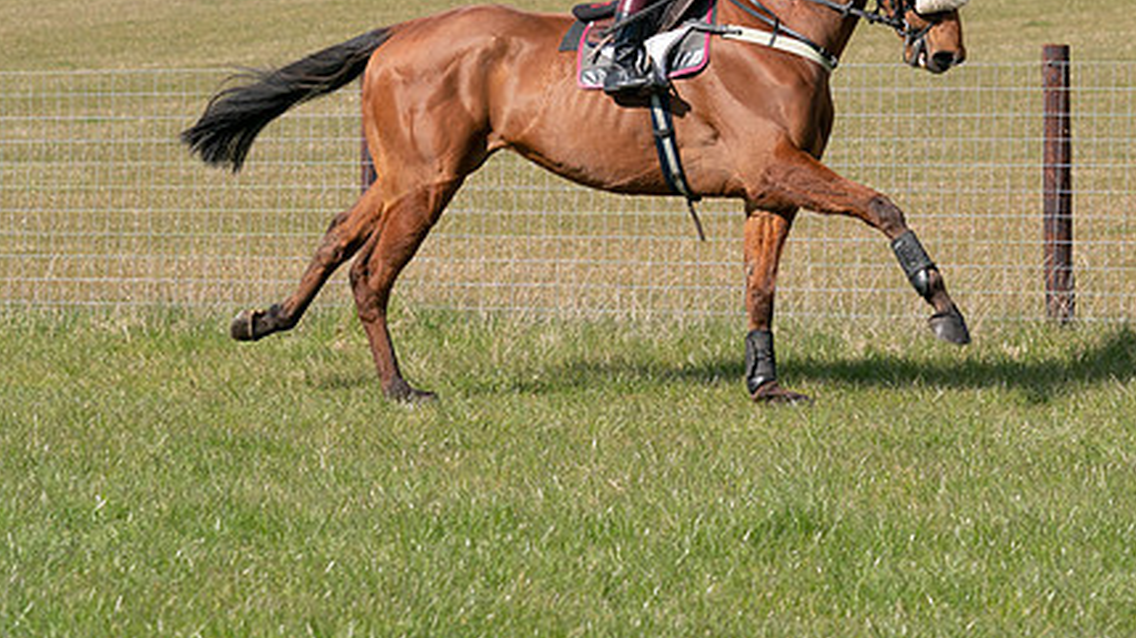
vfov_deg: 5.7
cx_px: 646
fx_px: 6444
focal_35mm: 214
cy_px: 131
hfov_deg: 10.1
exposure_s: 1/2000
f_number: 5
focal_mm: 101
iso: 400
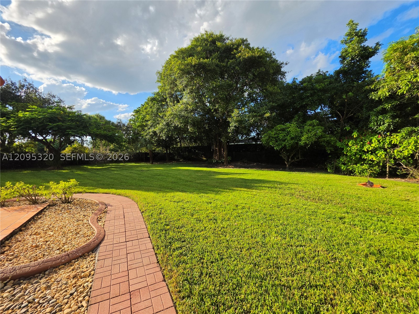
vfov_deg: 89.9
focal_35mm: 13
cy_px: 157
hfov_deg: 106.2
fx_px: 157
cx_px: 210
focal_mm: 2.2
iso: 32
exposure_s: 1/2000
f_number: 1.9
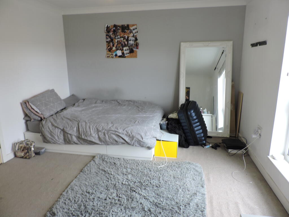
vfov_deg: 56.8
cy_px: 108
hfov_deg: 71.6
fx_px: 200
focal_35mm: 24
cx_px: 144
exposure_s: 1/30
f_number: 3
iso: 180
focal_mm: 4.3
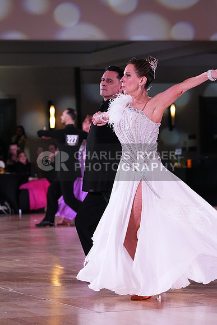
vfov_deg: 13.4
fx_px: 1382
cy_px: 162
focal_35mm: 153
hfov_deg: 9.0
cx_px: 108
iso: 8000
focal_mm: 153
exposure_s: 1/320
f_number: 6.3
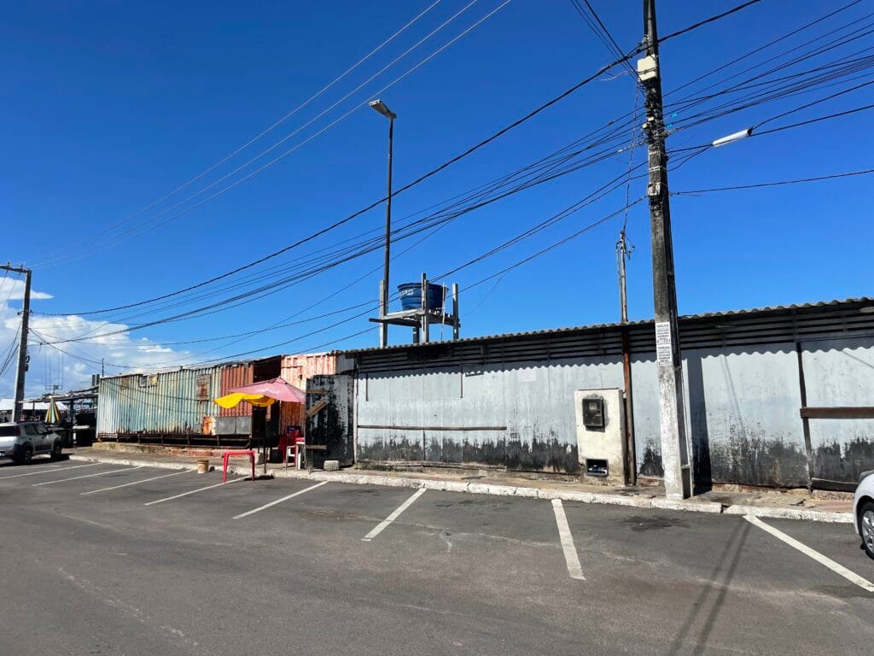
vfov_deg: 53.1
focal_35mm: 26
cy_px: 328
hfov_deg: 67.3
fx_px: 656
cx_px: 437
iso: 32
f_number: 1.6
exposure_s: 1/5556
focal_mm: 4.2
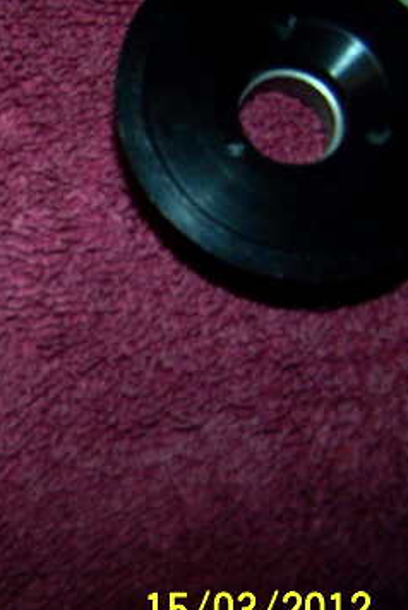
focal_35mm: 71
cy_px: 302
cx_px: -115
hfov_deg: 18.0
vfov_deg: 28.4
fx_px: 1205
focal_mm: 6.3
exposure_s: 1/60
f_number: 2.8
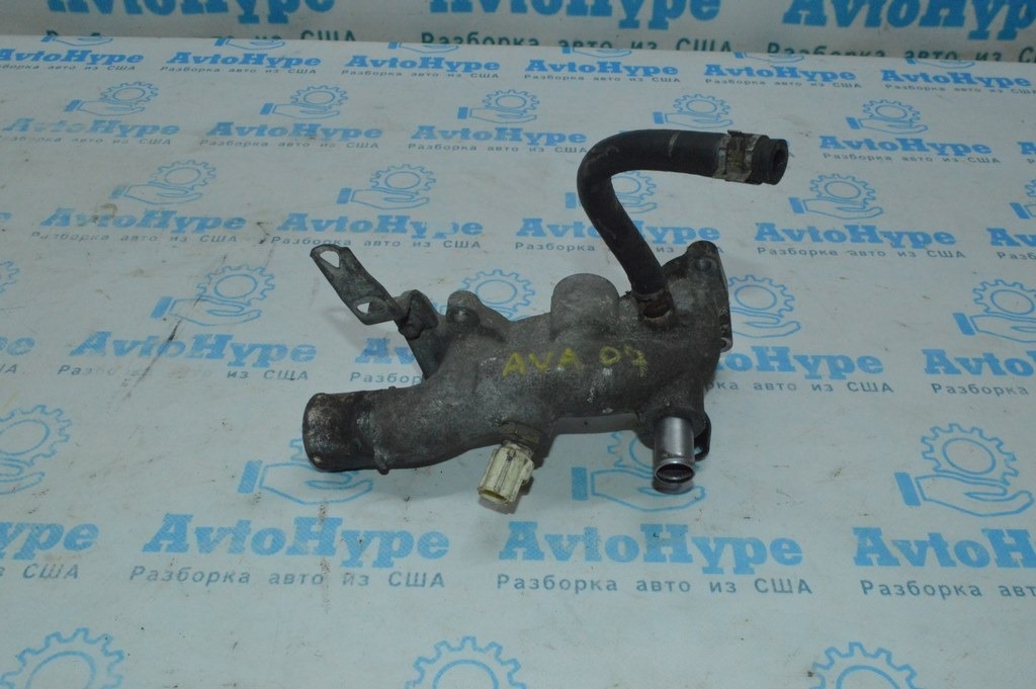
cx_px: 518
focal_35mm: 33
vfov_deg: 39.9
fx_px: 949
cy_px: 344
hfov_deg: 57.3
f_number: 16
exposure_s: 1/200
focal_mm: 22
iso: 4500
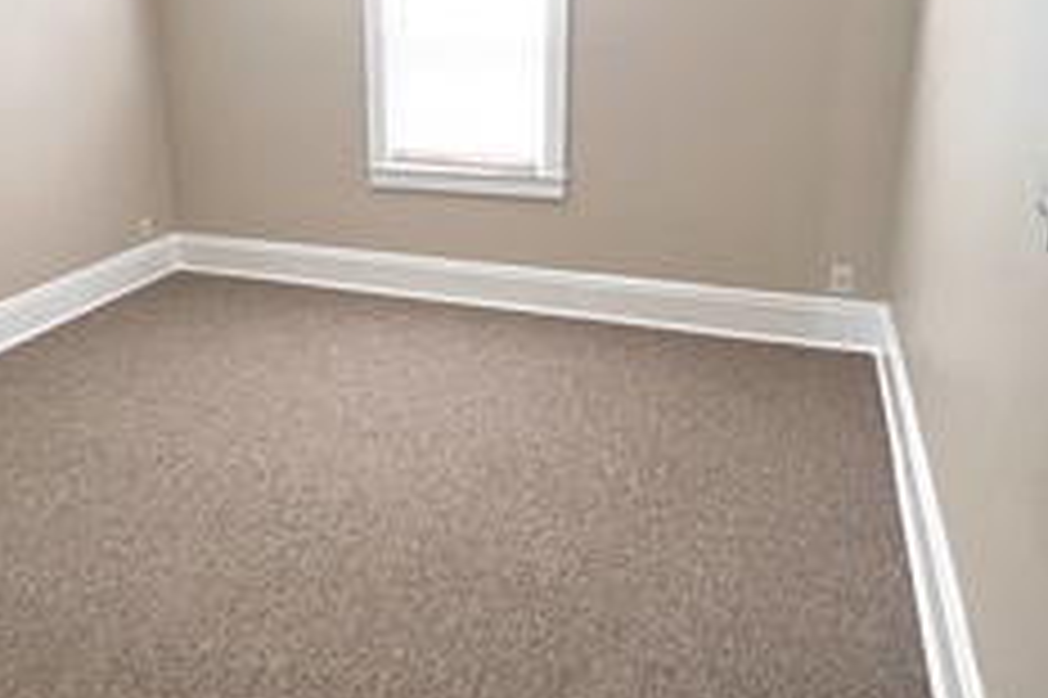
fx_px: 844
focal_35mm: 29
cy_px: 225
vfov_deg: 44.2
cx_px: 317
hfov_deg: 61.5
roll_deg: +2.7
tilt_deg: -10.8
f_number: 1.8
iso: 125
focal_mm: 1.57
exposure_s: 1/120
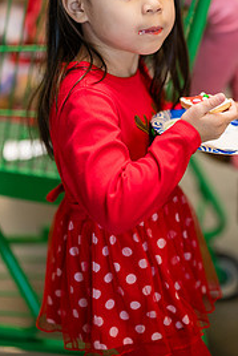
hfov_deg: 16.3
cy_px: 68
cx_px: 150
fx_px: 832
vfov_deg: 23.8
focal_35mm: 84
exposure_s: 1/500
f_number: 1.2
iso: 640
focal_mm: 50
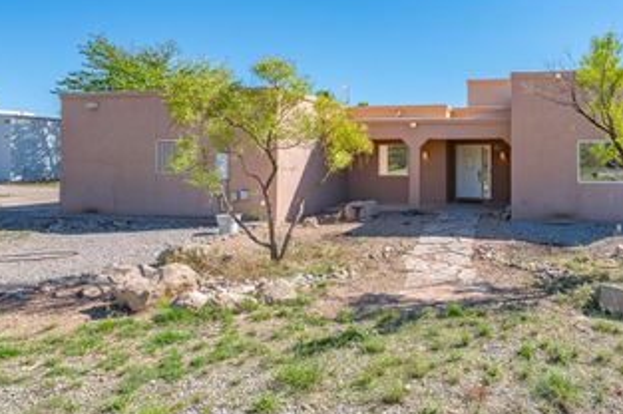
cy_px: 146
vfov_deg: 52.3
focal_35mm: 24
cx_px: 452
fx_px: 415
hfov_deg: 69.9
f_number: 8
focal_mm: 15
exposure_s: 1/800
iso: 280
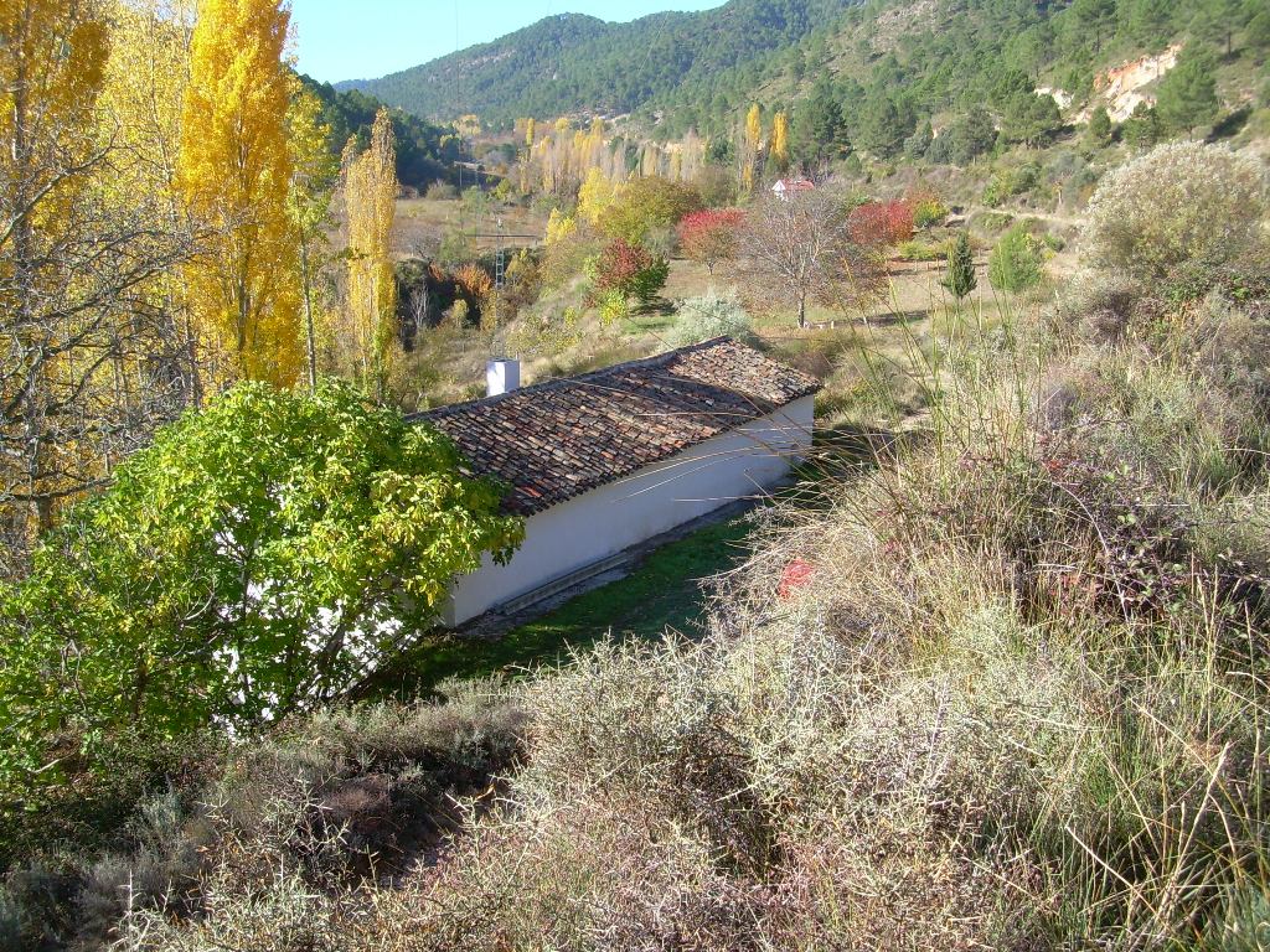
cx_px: 635
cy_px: 476
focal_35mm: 38
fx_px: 1394
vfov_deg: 37.7
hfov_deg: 49.0
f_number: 4.6
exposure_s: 1/162
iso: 50
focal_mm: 6.3
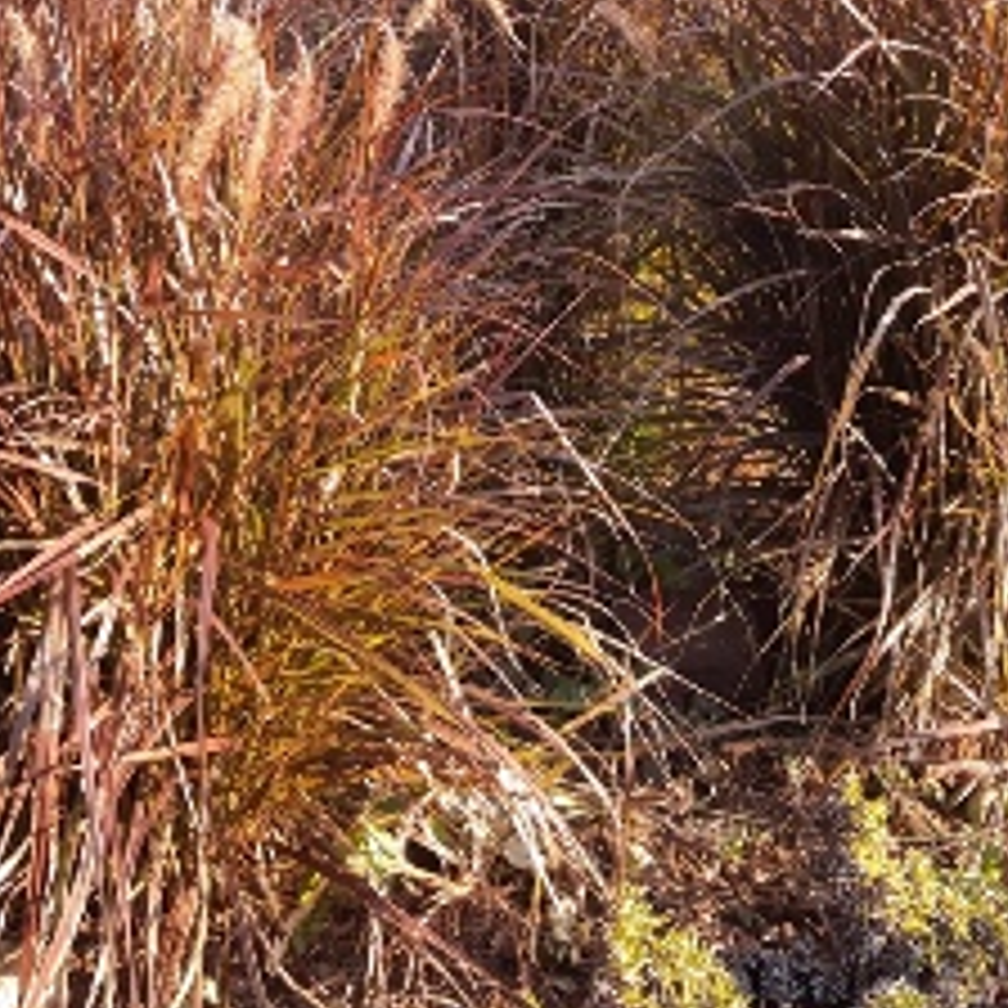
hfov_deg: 36.8
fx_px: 1515
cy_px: 292
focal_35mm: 46
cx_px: 554
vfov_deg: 36.2
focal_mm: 3.93
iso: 50
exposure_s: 1/100
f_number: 1.7
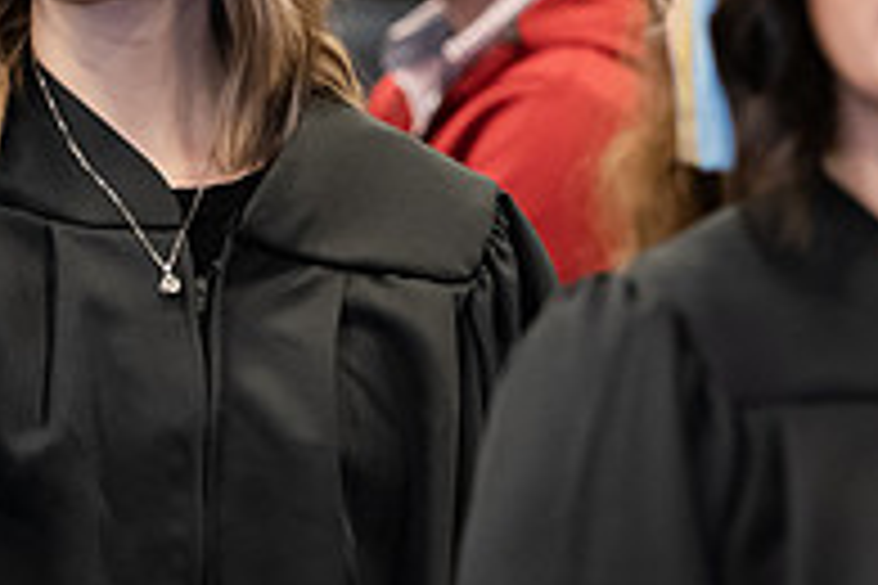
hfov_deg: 5.7
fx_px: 8852
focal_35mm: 363
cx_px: 234
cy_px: -16
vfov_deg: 3.8
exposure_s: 1/200
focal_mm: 122
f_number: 3.2
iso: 2000
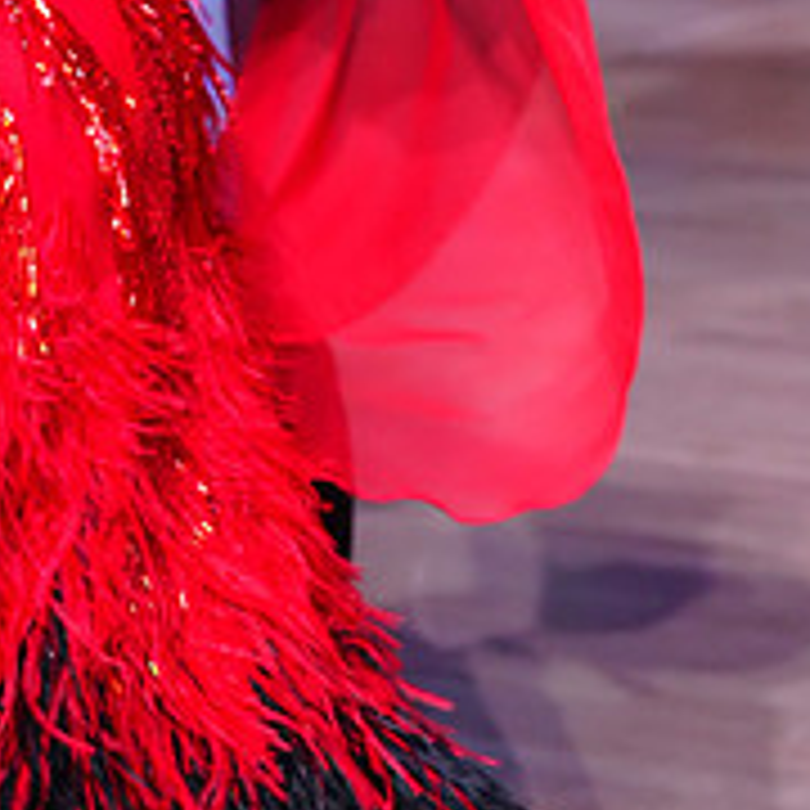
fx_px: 5586
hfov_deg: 8.3
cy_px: -464
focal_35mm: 211
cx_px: 250
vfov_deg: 8.1
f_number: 5.6
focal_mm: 77
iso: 3200
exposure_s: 1/250
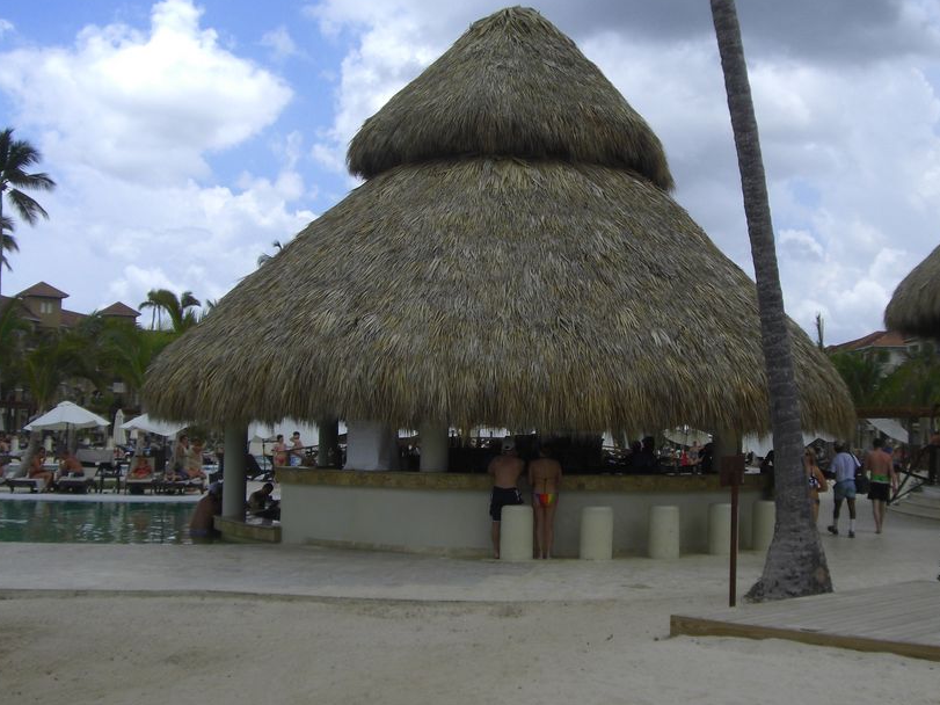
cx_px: 559
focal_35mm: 48
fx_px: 1303
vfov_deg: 30.2
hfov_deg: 39.5
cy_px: 299
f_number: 8
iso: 64
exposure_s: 1/160
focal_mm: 6.2
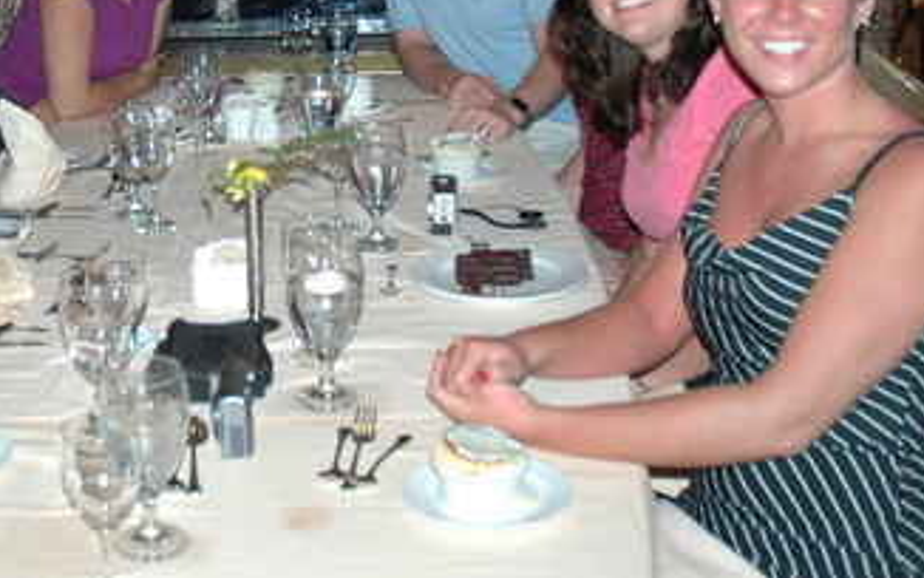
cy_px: -23
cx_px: 176
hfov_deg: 30.3
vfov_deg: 19.1
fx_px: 1663
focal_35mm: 66
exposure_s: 1/60
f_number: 3.8
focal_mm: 22
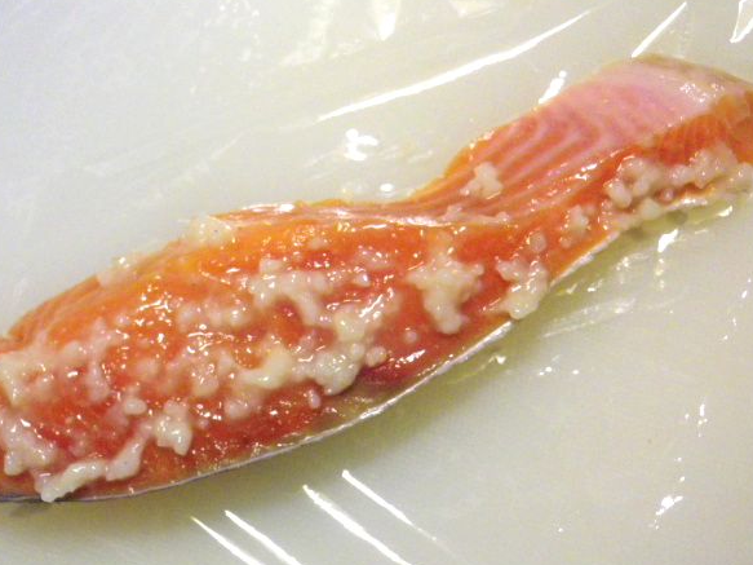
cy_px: 272
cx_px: 354
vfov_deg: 32.2
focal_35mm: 45
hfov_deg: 42.1
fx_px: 979
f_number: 3.9
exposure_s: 1/25
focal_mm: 7.3
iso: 800
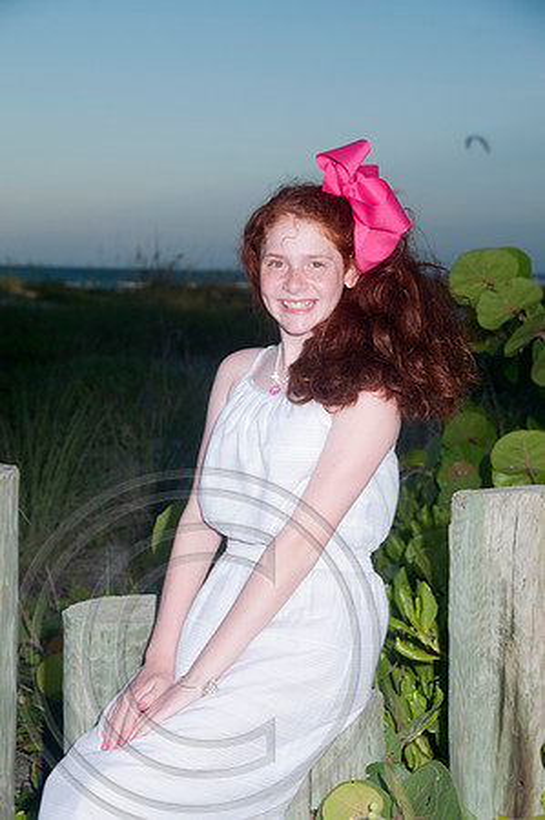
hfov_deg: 17.5
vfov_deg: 26.0
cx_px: 272
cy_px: 410
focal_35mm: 78
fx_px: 1775
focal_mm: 52
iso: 100
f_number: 7.1
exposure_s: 1/250
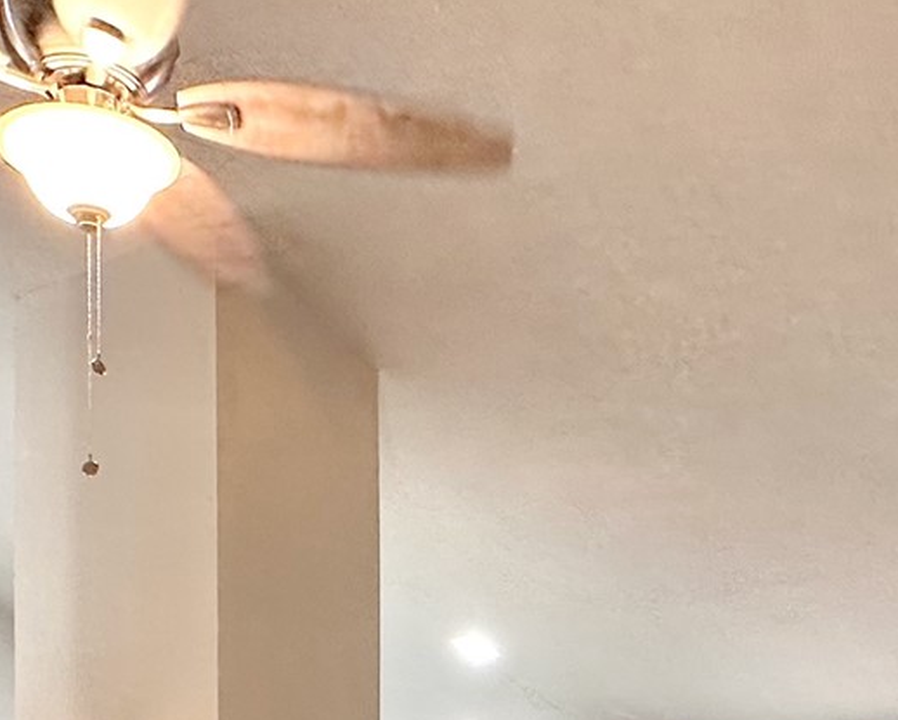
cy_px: 909
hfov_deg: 34.4
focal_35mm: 54
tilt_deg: +0.4
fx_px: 1436
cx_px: 607
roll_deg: -0.5
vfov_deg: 24.8
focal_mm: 2.22
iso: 160
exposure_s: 1/60
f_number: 2.2
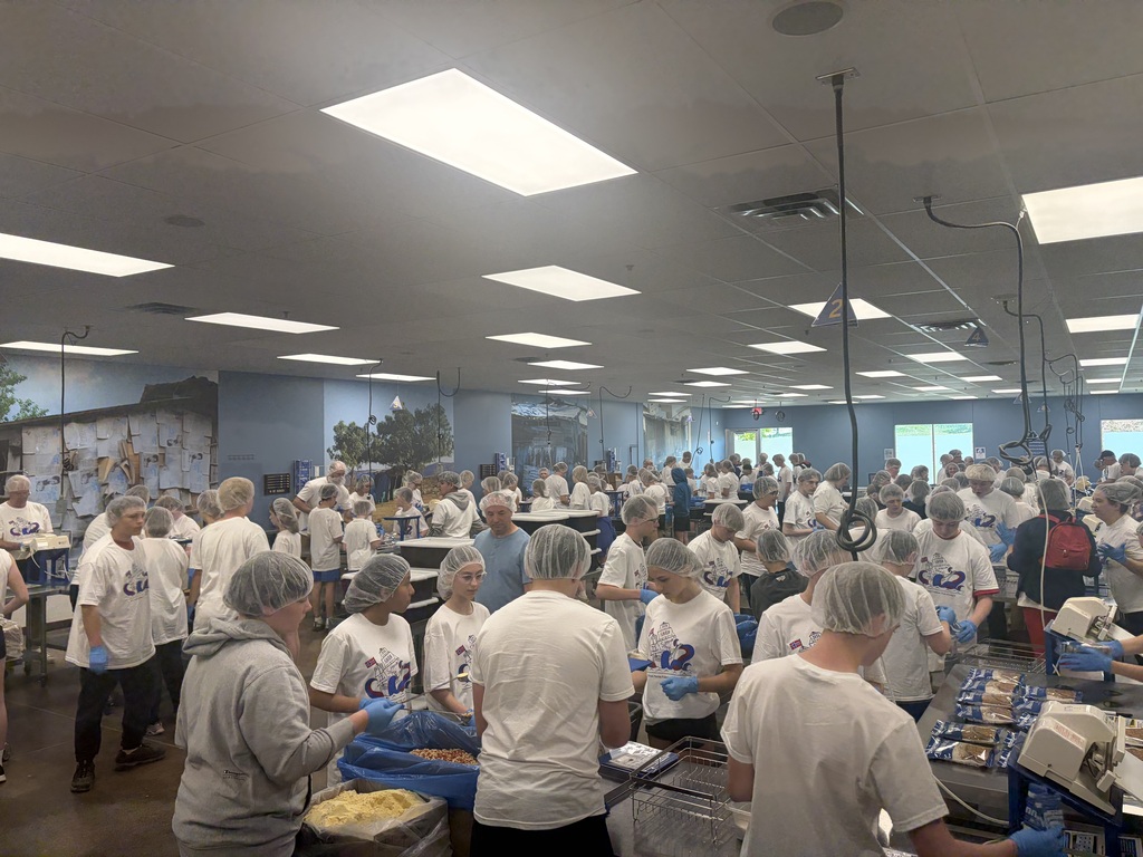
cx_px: 572
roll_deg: +2.1
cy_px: 428
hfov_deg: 67.3
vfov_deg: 53.1
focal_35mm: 26
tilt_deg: +2.0
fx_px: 859
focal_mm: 5.96
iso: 125
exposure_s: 1/202
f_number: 1.6
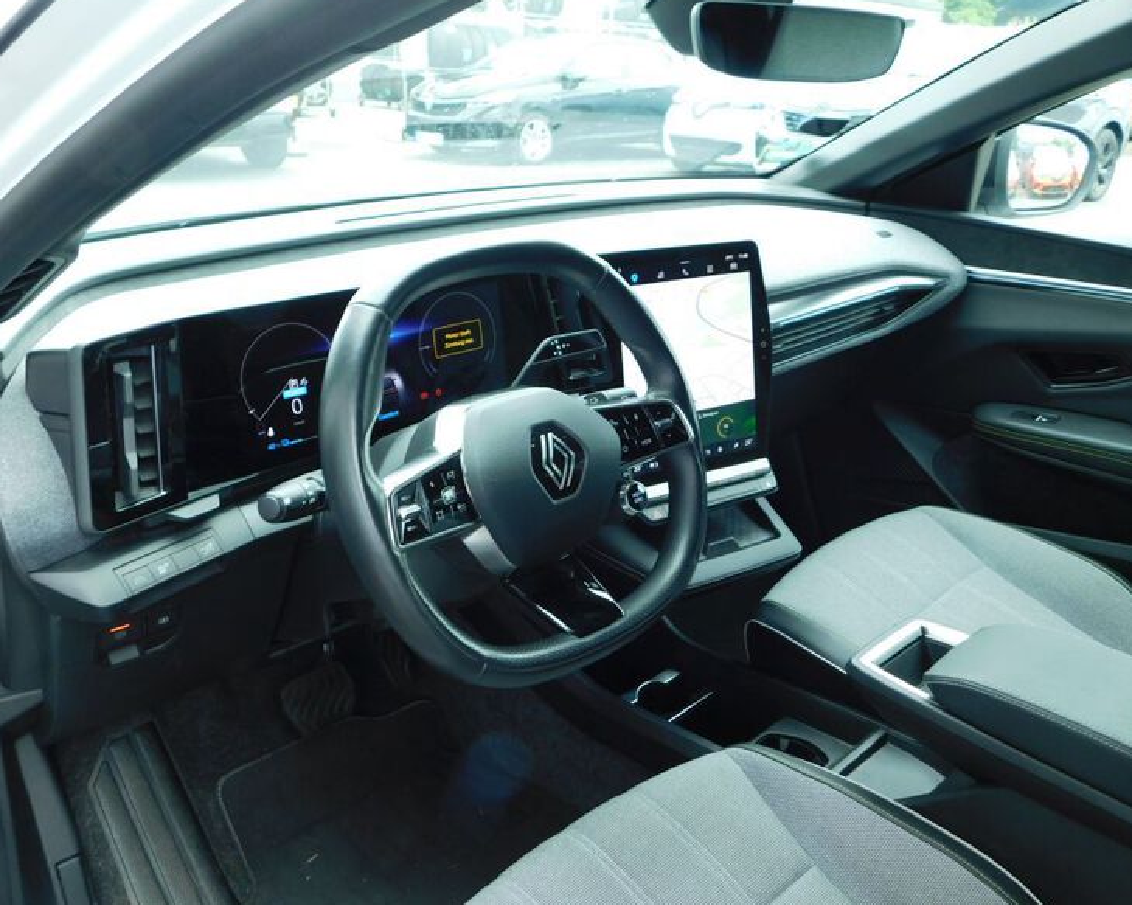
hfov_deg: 58.7
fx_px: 1005
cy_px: 444
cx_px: 596
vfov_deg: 48.5
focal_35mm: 30
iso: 125
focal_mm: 4.9
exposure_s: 1/50
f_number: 3.2
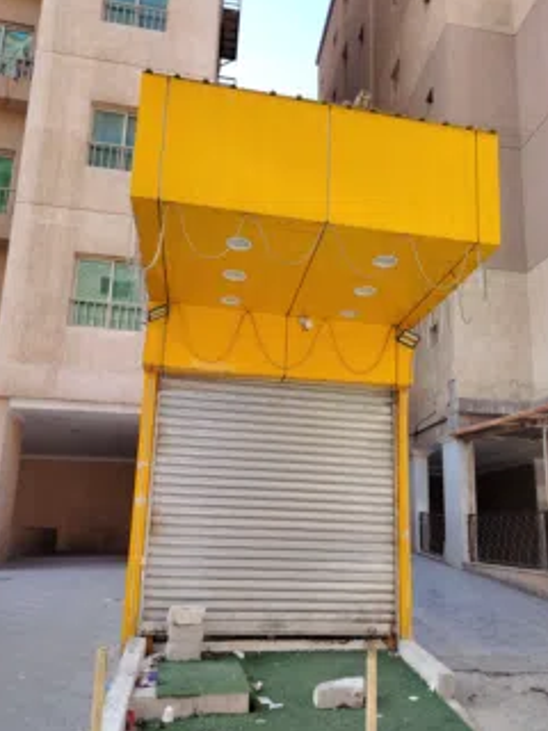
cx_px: 331
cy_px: 397
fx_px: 633
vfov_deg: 59.9
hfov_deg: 46.5
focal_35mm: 30
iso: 100
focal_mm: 5.25
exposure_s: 1/180
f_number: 1.75
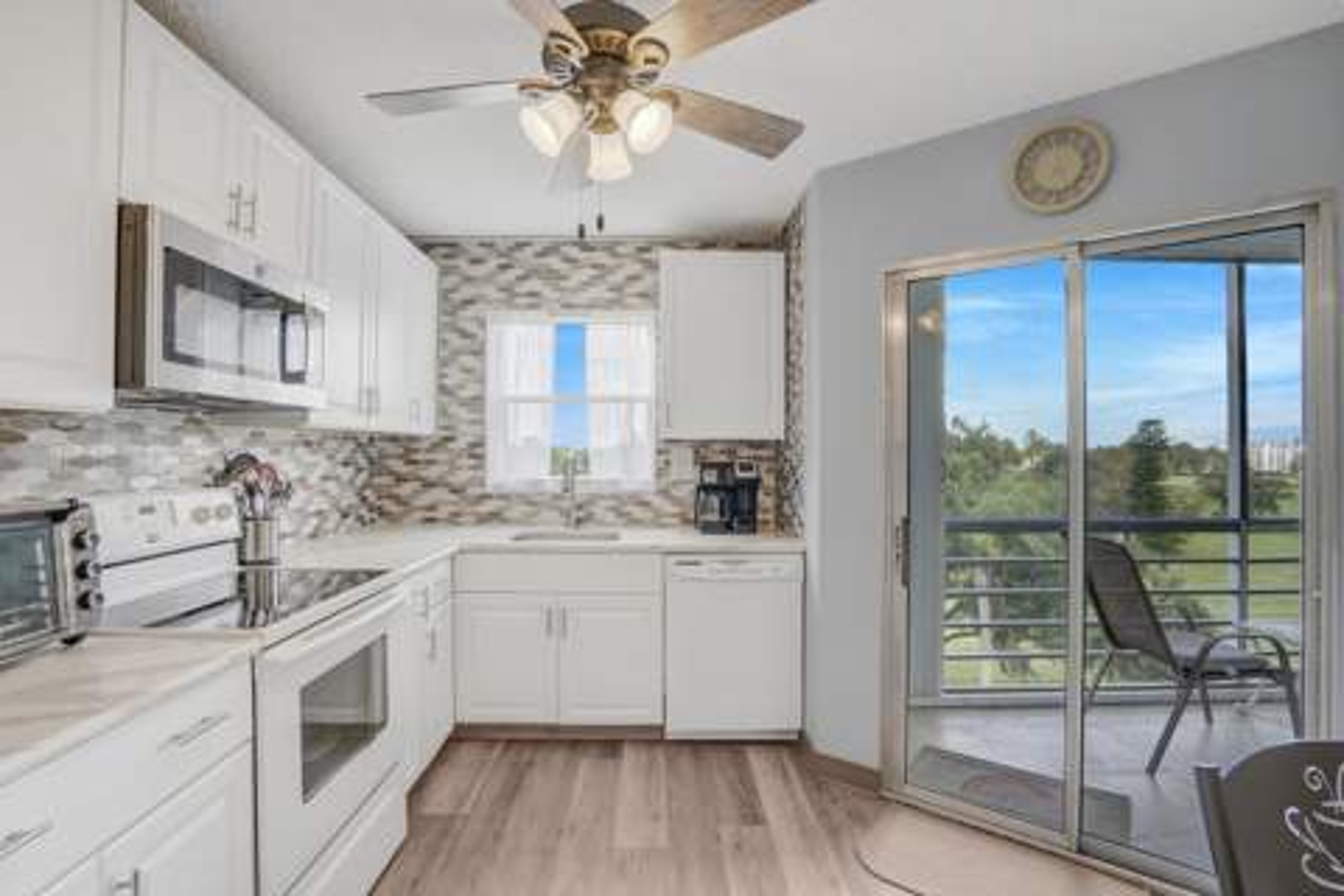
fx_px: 597
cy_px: 448
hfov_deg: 96.7
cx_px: 672
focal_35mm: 16
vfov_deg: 73.7
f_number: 7.1
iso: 800
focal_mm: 16
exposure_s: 1/100
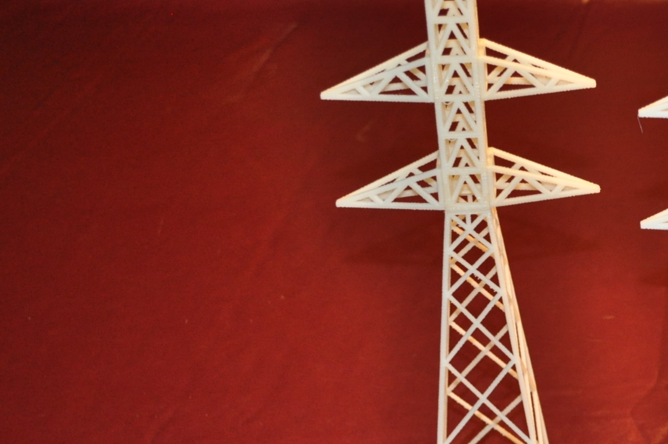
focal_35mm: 76
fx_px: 1409
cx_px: 604
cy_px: 279
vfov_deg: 17.9
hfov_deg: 25.8
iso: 800
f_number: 4.2
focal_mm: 26
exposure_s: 1/60
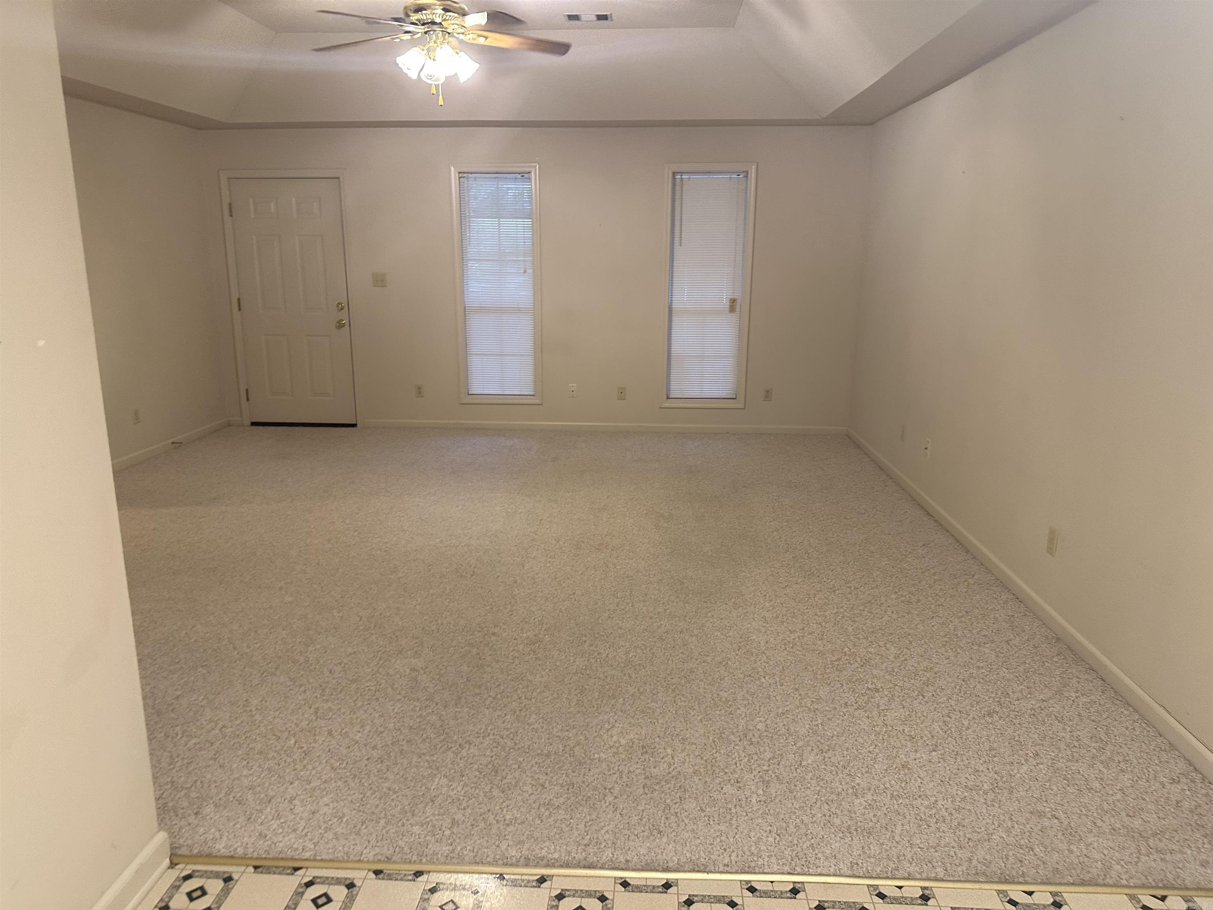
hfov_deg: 71.6
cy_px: 455
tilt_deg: -12.2
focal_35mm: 24
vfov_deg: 56.8
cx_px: 606
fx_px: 841
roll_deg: +2.2
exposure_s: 1/60
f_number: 1.78
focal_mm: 6.86
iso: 200
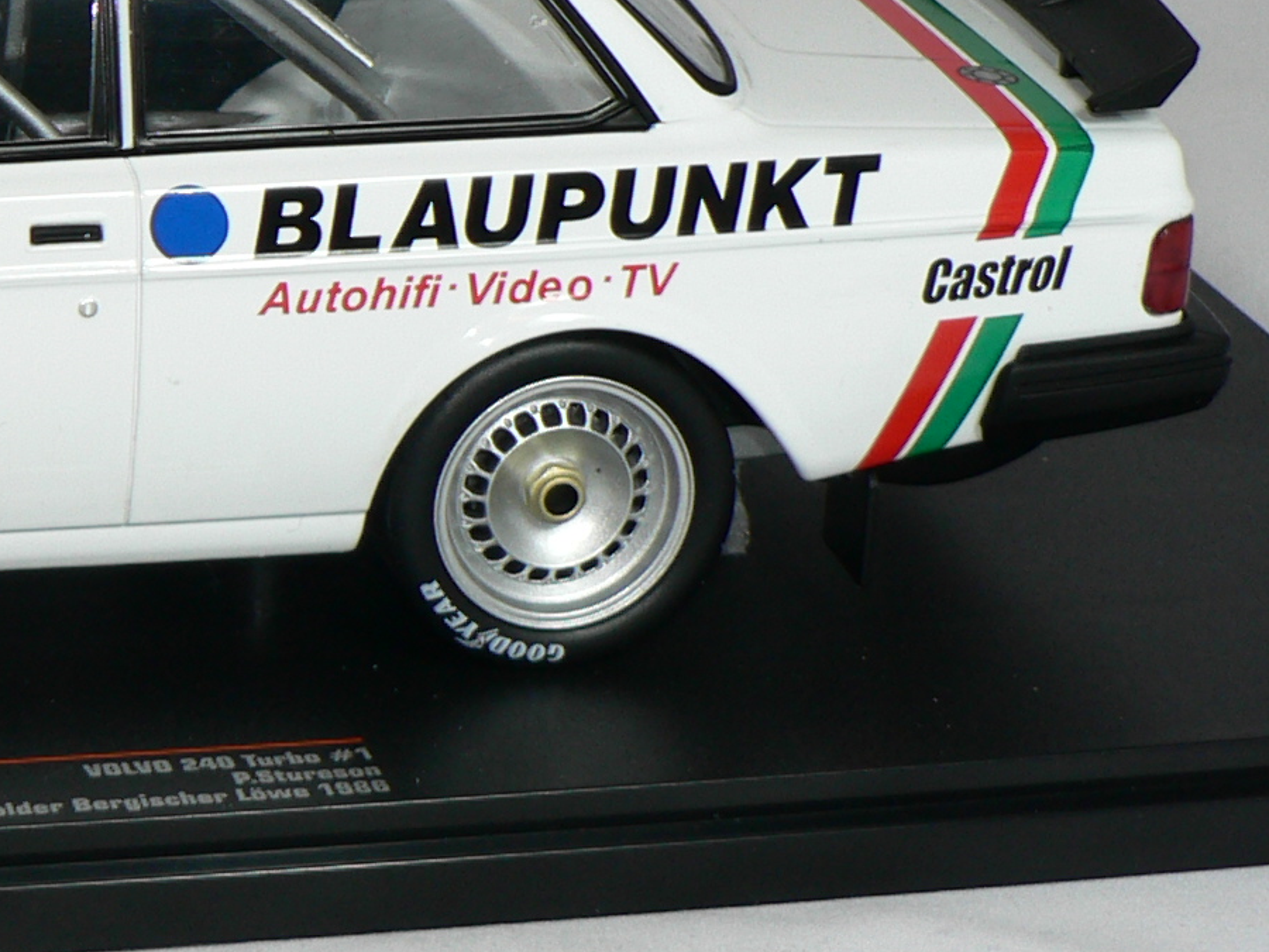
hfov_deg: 13.3
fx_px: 5316
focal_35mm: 145
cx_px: -162
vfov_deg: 10.2
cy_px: 213
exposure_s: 1/60
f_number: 2.8
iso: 80
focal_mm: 8.4
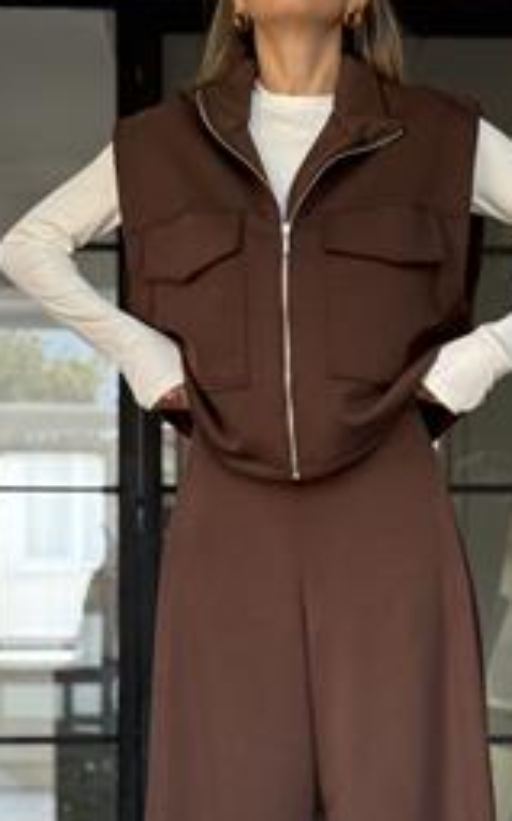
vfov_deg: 24.0
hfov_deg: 15.3
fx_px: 1901
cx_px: 299
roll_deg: -0.4
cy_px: 647
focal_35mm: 85
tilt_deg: +0.9
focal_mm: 6.76
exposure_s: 1/60
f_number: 1.78
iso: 160
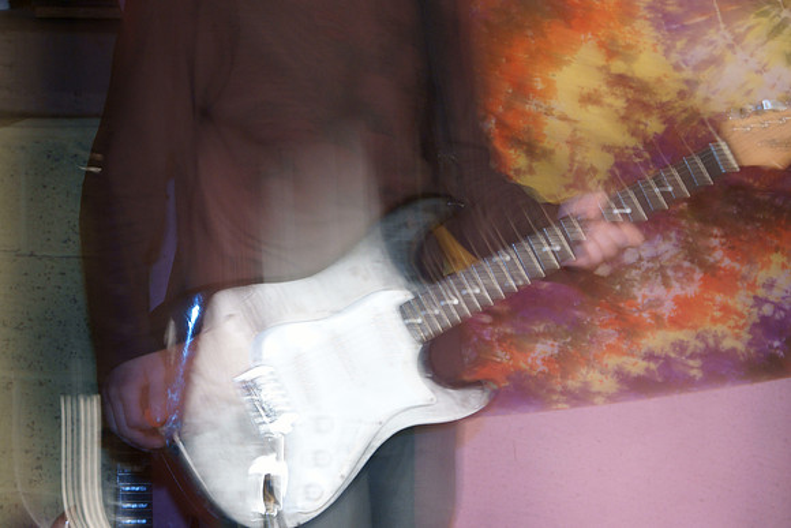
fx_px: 2308
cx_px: 396
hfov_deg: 19.5
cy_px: 264
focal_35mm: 105
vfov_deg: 13.0
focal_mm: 70
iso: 800
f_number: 5.6
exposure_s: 1/2.5
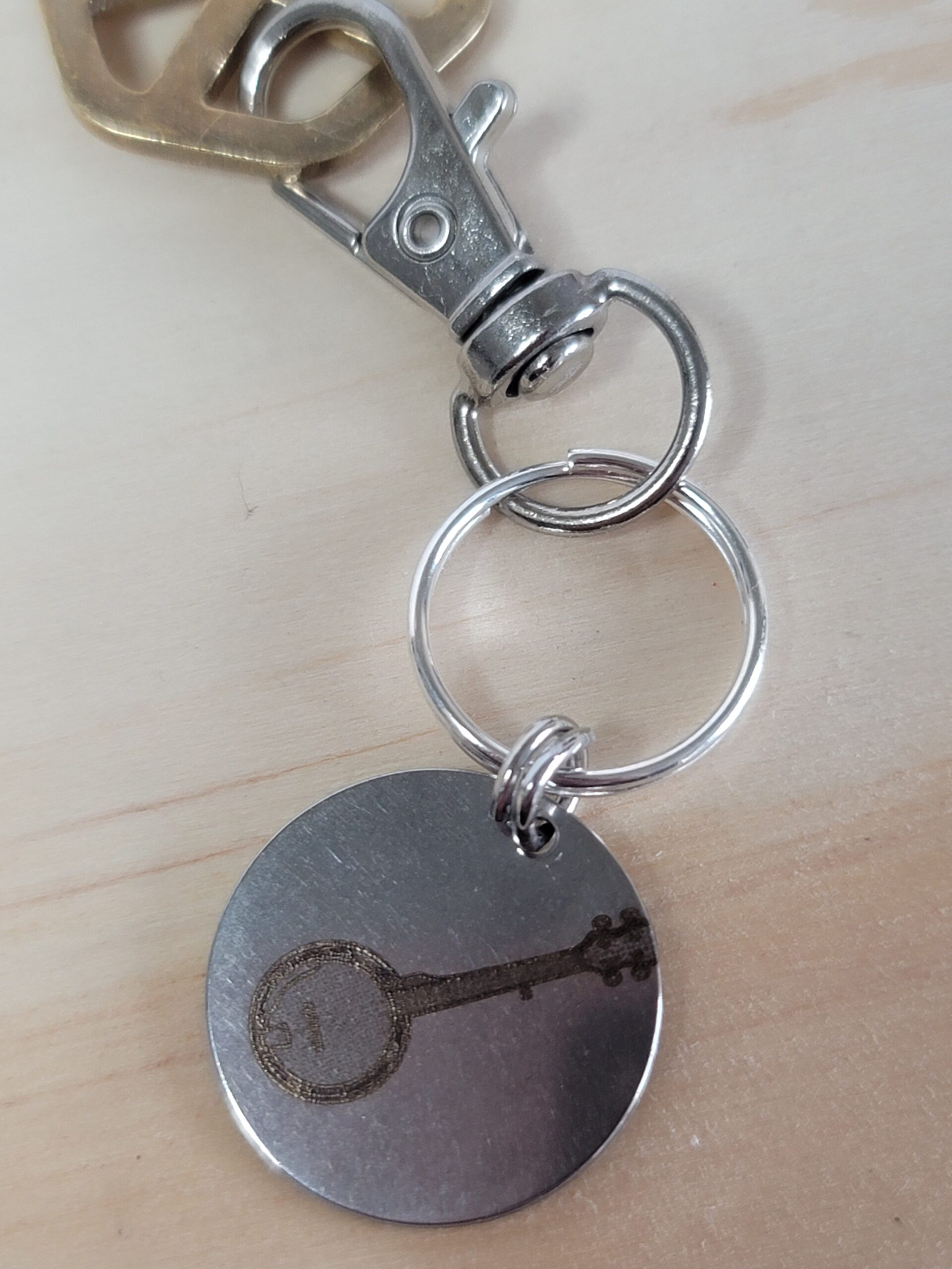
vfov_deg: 69.4
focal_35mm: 25
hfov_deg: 54.9
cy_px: 634
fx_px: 917
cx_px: 476
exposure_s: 1/120
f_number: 1.8
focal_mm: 7
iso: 200
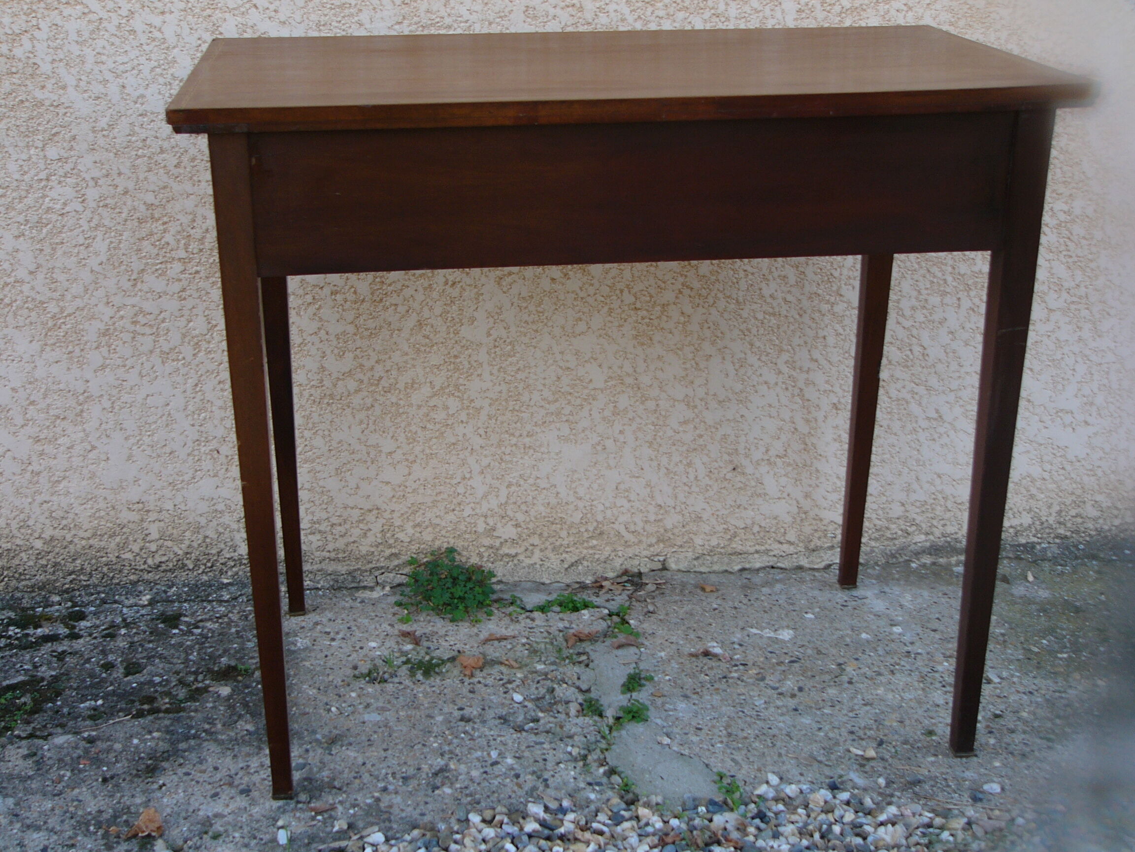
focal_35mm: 50
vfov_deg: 29.1
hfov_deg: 38.2
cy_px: 426
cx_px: 568
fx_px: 1639
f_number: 2.8
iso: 50
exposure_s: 1/80
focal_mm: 8.3
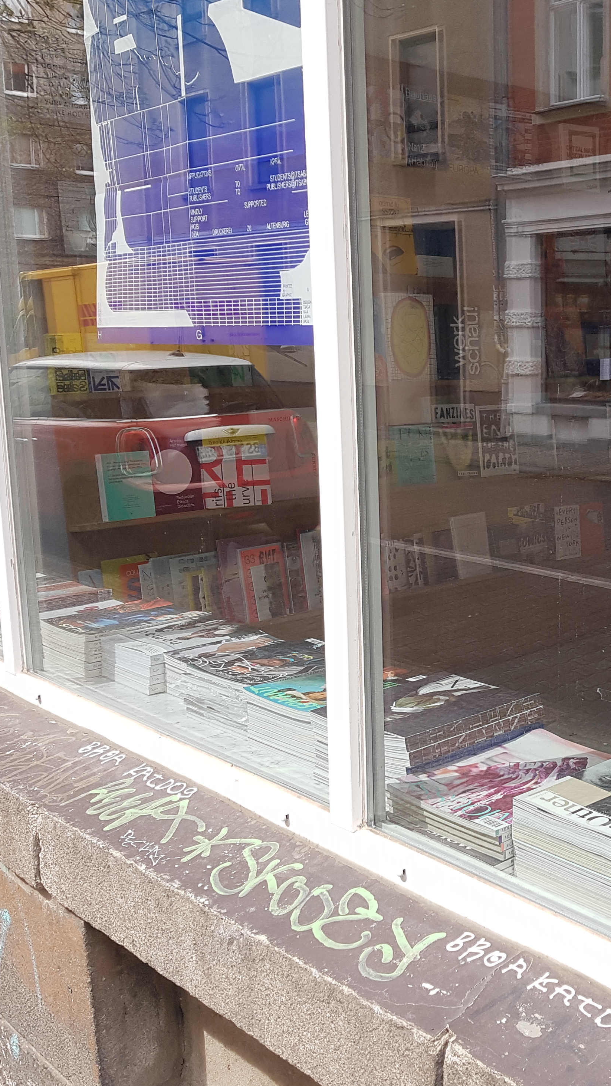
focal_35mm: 39
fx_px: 1123
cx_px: 578
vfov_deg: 51.6
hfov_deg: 28.9
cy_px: 548
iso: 50
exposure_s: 1/414
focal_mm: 4.2
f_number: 1.7
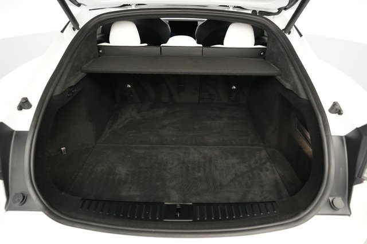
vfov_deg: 53.1
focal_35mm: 24
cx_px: 184
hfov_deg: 73.8
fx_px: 245
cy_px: 122
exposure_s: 1/160
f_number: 2.8
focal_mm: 24
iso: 6400
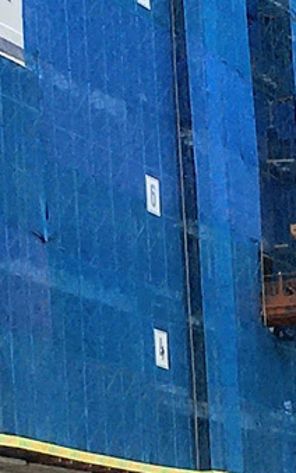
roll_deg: +2.9
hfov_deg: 5.7
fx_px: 2993
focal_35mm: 232
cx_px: 201
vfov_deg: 9.0
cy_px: 431
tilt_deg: +6.7
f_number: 2.2
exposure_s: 1/2262
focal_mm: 4.15
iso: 25
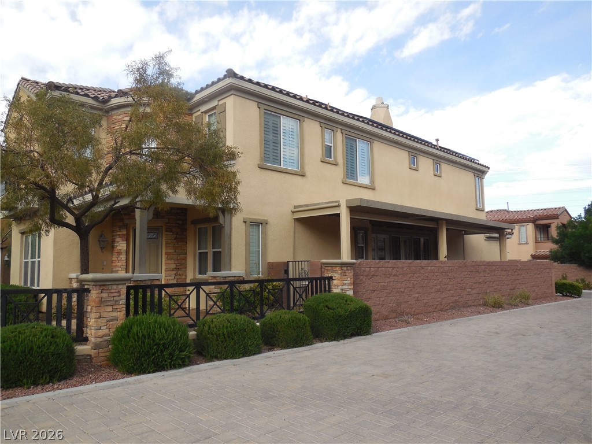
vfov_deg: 54.9
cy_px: 222
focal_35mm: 25
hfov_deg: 69.4
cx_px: 296
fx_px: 428
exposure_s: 1/640
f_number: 3.1
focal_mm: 4.5
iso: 125
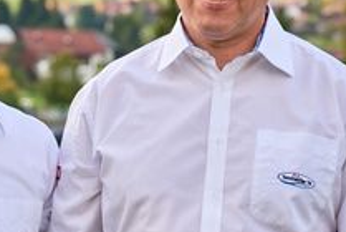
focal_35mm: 142
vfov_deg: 9.7
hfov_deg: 14.3
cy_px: 89
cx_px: 70
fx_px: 1367
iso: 400
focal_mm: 58
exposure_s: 1/800
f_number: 3.5
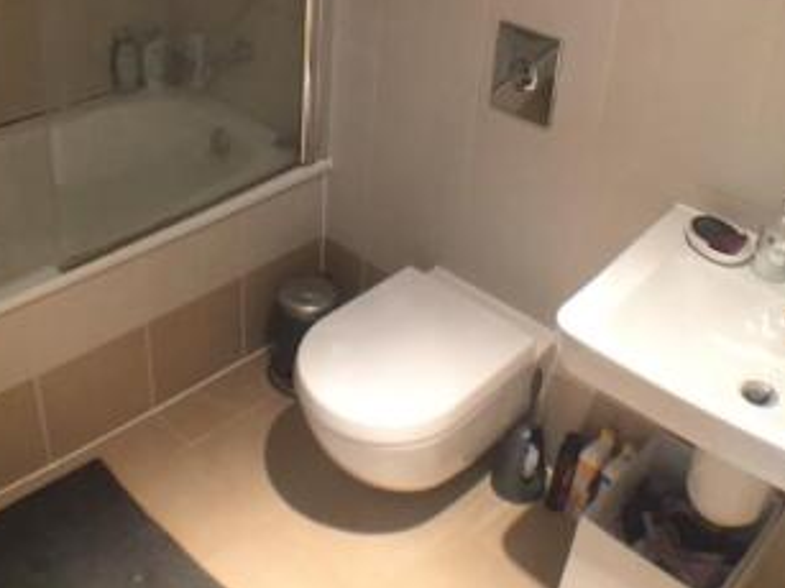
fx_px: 1247
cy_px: 47
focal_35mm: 55
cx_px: 341
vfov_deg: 25.6
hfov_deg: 34.9
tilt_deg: -20.4
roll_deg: -3.1
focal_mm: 4.15
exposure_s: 1/20
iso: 250
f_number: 2.2
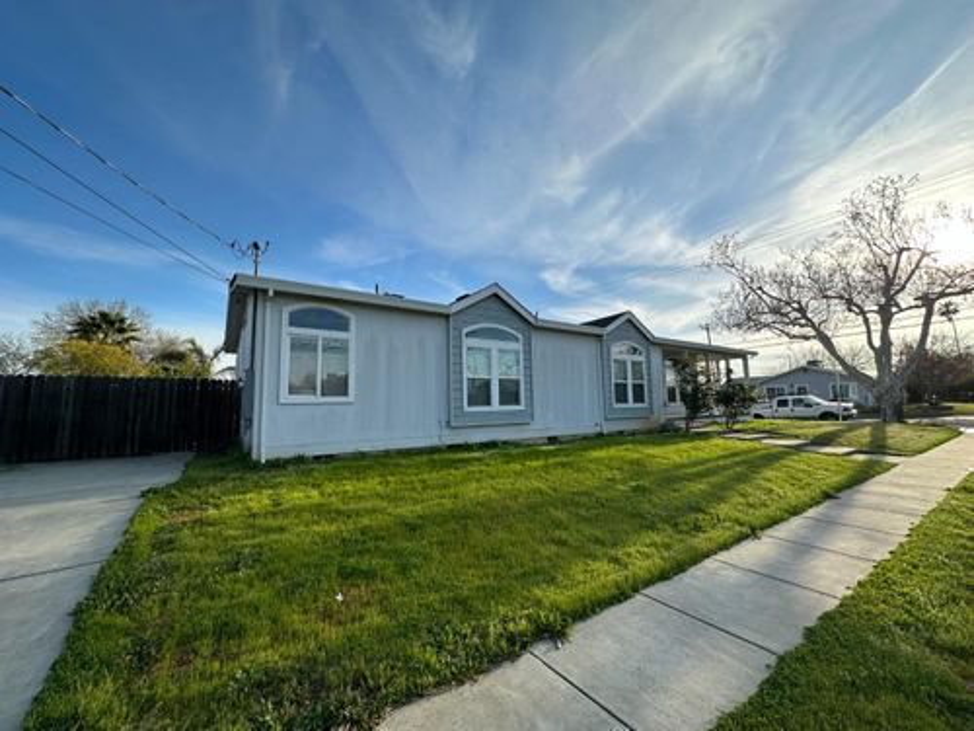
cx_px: 487
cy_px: 366
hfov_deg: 102.1
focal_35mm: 14
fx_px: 394
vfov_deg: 85.7
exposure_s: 1/1401
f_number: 2.2
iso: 50
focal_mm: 2.22
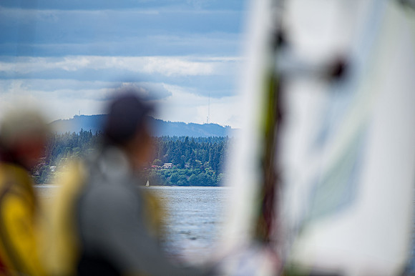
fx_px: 4839
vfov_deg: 3.3
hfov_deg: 4.9
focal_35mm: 420
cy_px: 138
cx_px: 208
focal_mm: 420
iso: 250
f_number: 4
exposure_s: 1/1600
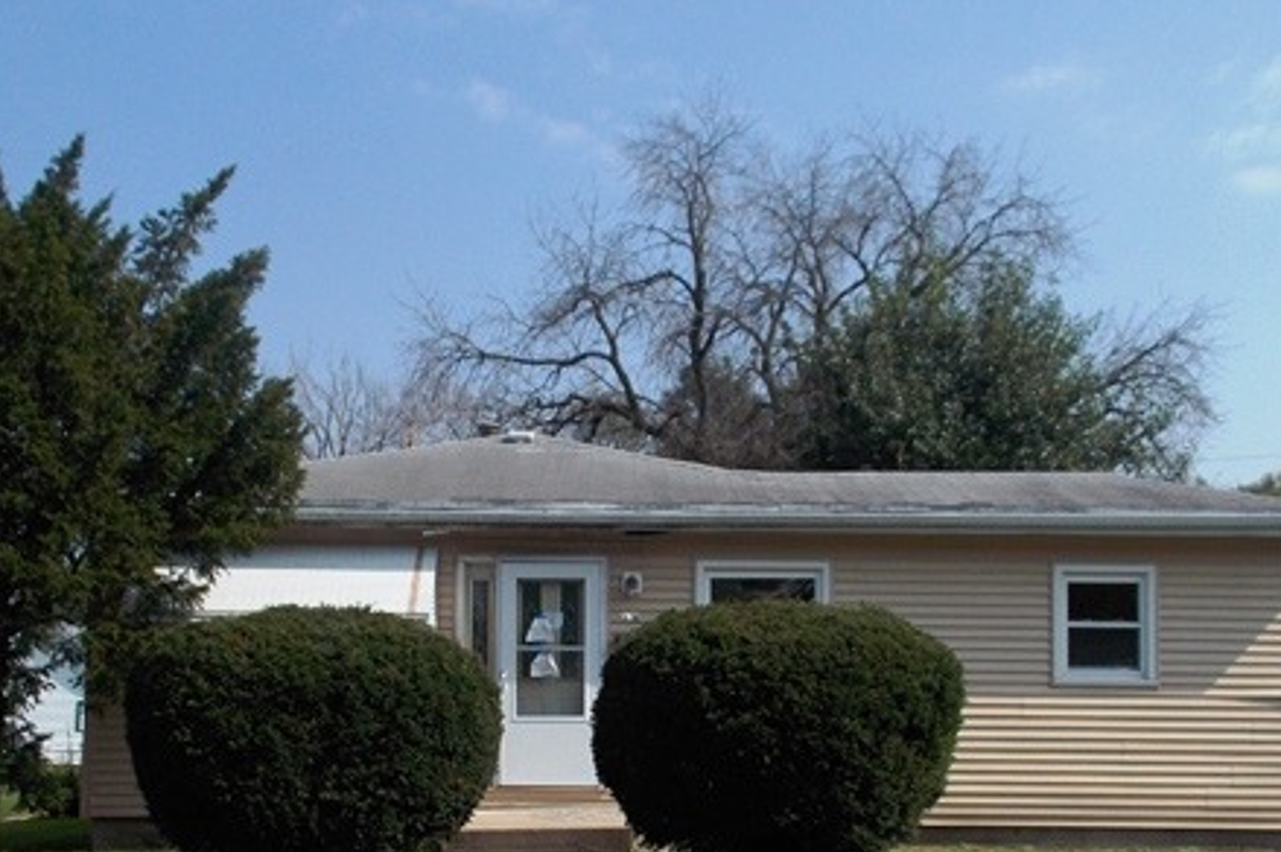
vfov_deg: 30.0
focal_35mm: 44
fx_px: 1564
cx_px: 627
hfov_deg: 44.5
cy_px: 621
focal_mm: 4.1
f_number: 3.3
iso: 80
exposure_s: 1/1250
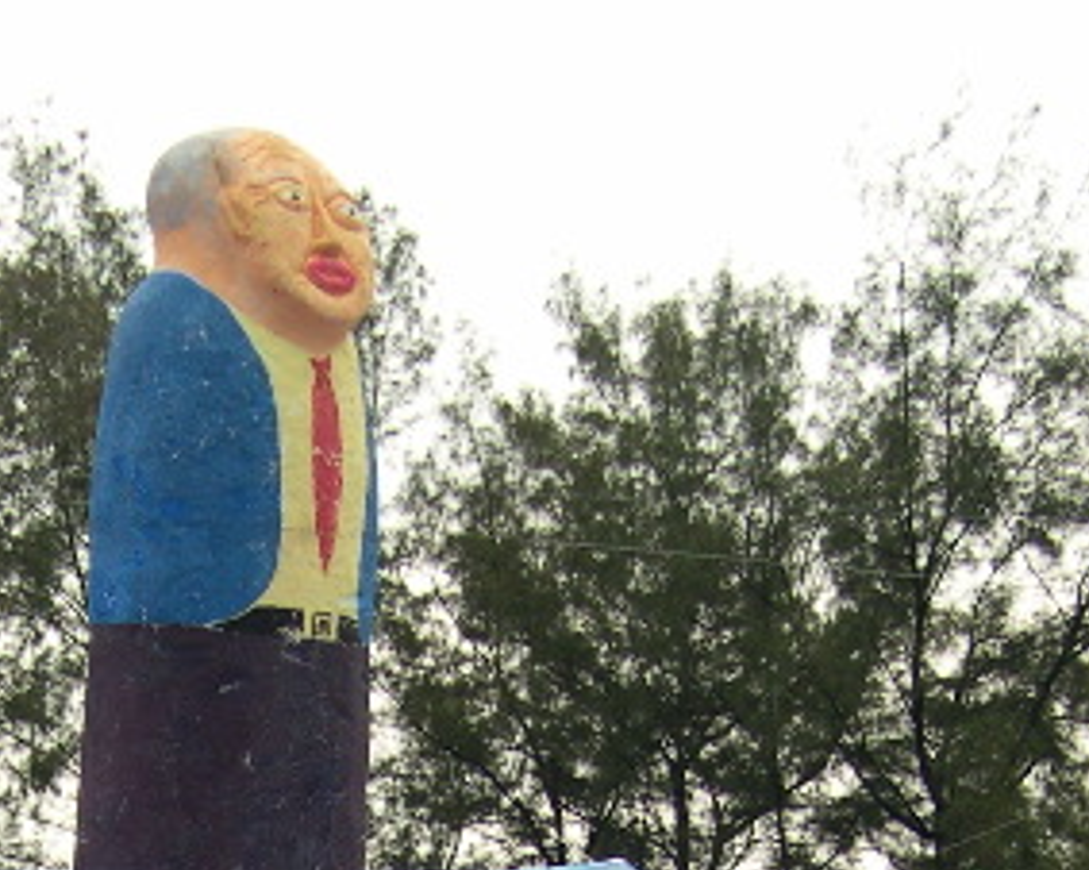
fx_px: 3382
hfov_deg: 18.2
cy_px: 1524
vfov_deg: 13.3
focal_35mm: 105
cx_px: 319
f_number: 2.8
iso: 100
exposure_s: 1/70.8
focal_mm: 8
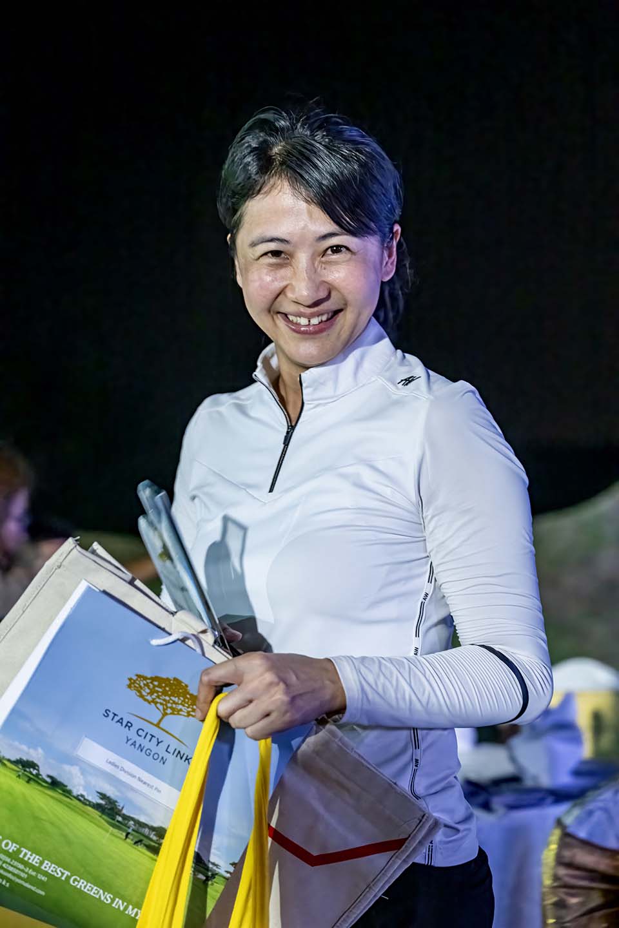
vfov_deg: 28.8
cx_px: 310
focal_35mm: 70
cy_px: 464
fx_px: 1805
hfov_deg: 19.5
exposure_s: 1/200
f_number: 3.5
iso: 8000
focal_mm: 70
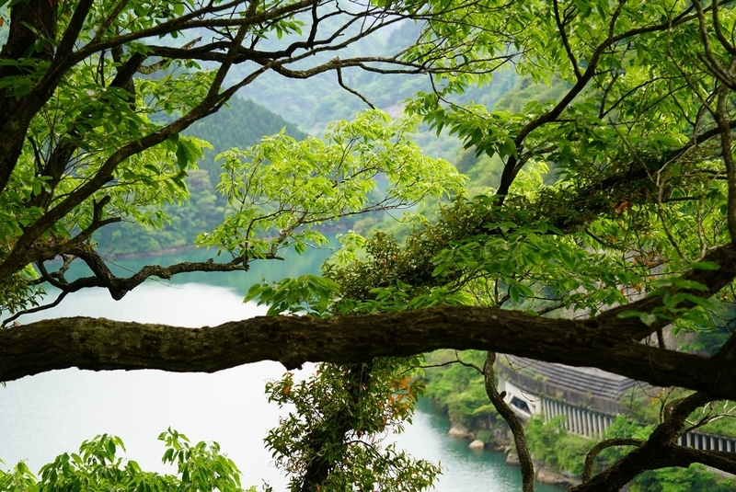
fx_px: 1719
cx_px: 368
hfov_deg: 24.2
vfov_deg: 16.3
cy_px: 246
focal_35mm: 84
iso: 200
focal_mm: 56
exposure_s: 1/100
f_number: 4.5
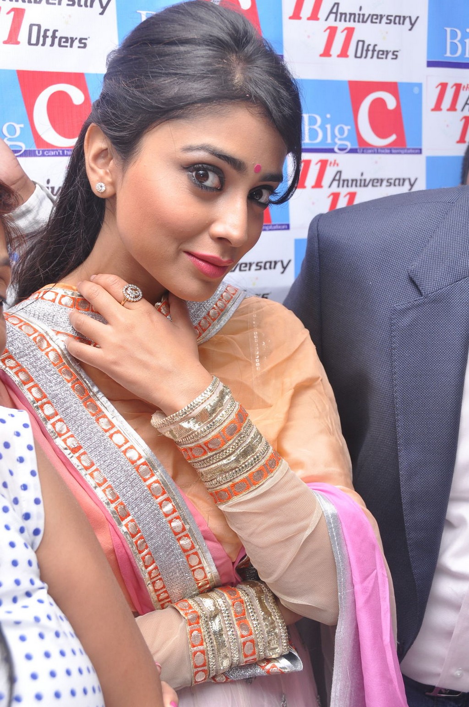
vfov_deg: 49.6
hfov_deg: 34.1
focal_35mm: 39
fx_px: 764
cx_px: 234
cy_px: 354
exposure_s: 1/125
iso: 400
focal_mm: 26
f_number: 6.3
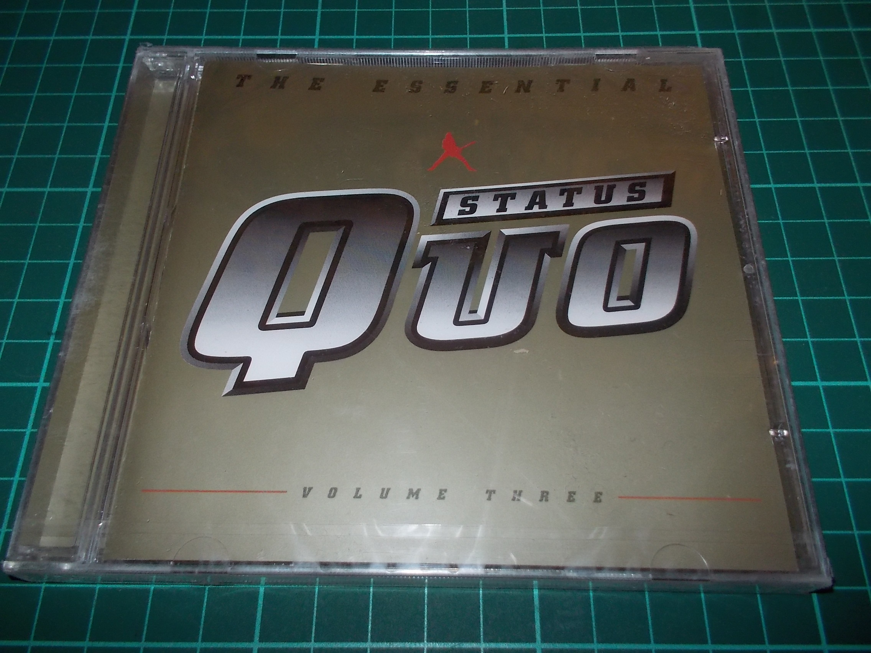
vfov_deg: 48.2
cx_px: 436
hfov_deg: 61.7
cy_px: 326
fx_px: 730
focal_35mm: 29
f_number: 3.3
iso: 200
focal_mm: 4.1
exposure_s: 1/30
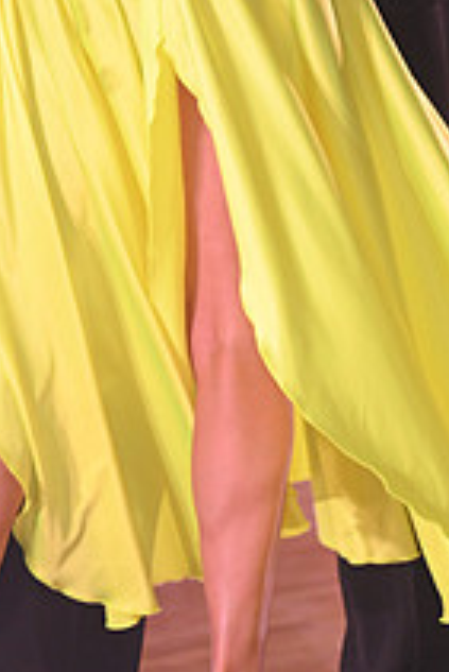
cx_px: 285
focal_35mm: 508
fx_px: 9488
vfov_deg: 4.0
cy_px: -124
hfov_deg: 2.7
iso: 2000
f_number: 4
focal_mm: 185
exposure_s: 1/200
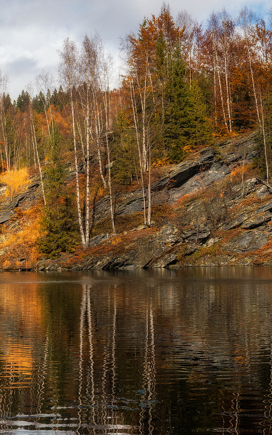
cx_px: 97
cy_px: 234
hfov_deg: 17.1
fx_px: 901
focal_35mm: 76
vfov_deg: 27.1
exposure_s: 1/500
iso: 200
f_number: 7.1
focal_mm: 28
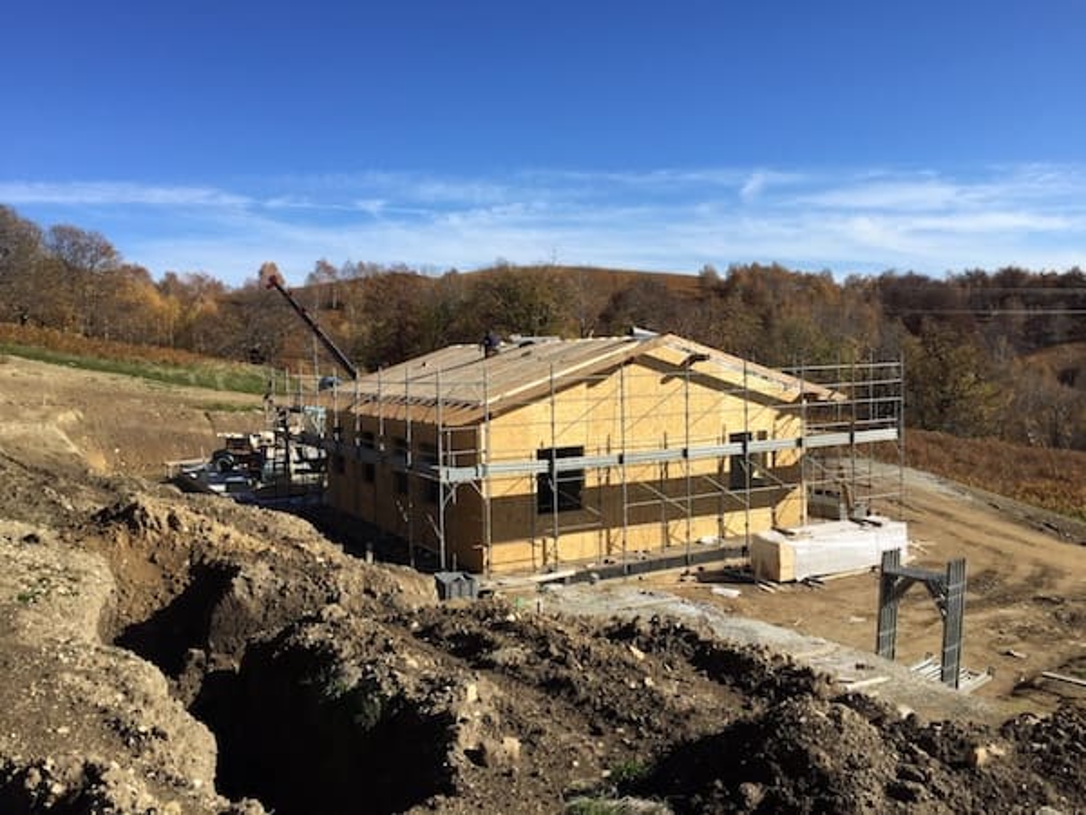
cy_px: 408
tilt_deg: -4.2
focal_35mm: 29
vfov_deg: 48.2
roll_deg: +0.3
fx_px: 910
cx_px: 543
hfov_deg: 61.7
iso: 32
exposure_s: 1/1799
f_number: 2.2
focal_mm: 4.15
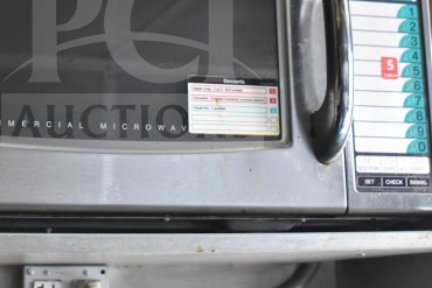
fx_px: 1008
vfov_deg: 16.2
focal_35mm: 84
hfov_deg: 24.0
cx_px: 132
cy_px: 57
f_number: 4.5
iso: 4000
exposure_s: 1/160
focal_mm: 34
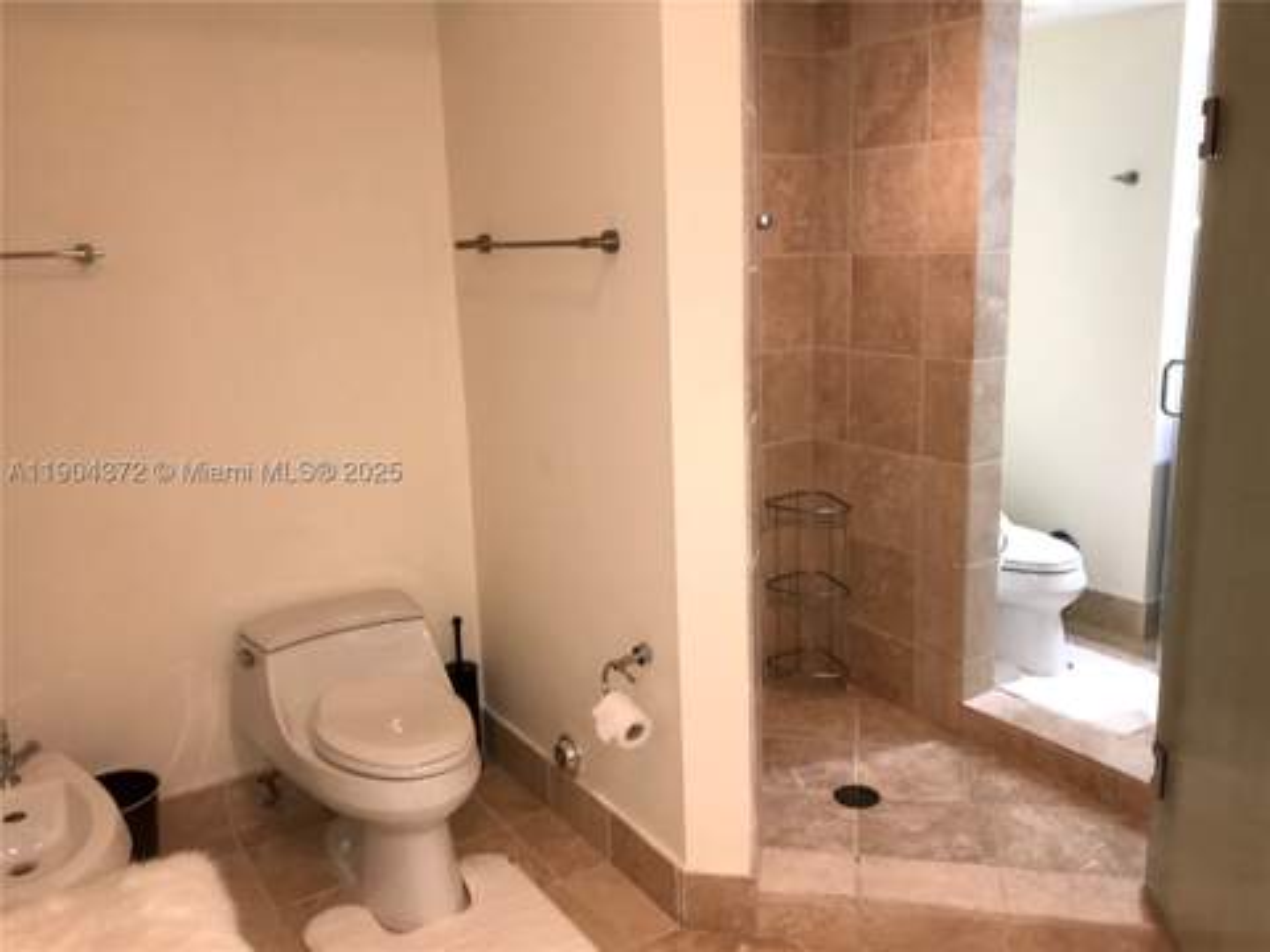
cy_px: 476
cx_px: 635
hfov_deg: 63.4
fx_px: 1027
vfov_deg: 49.7
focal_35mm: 28
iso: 25
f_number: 1.8
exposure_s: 1/30
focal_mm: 3.99
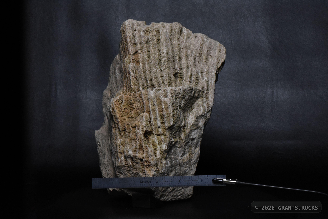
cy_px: 110
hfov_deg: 19.4
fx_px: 957
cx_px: 164
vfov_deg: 13.1
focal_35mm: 105
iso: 5000
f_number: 20
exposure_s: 1/40
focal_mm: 105
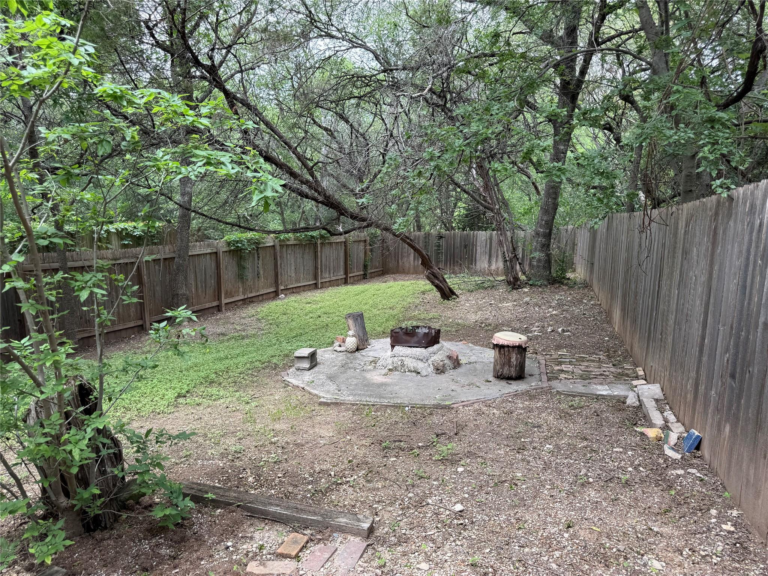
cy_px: 288
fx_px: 532
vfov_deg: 56.8
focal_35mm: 24
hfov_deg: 71.6
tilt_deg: -9.7
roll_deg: -0.7
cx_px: 384
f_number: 1.78
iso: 80
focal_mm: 6.76
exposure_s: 1/407
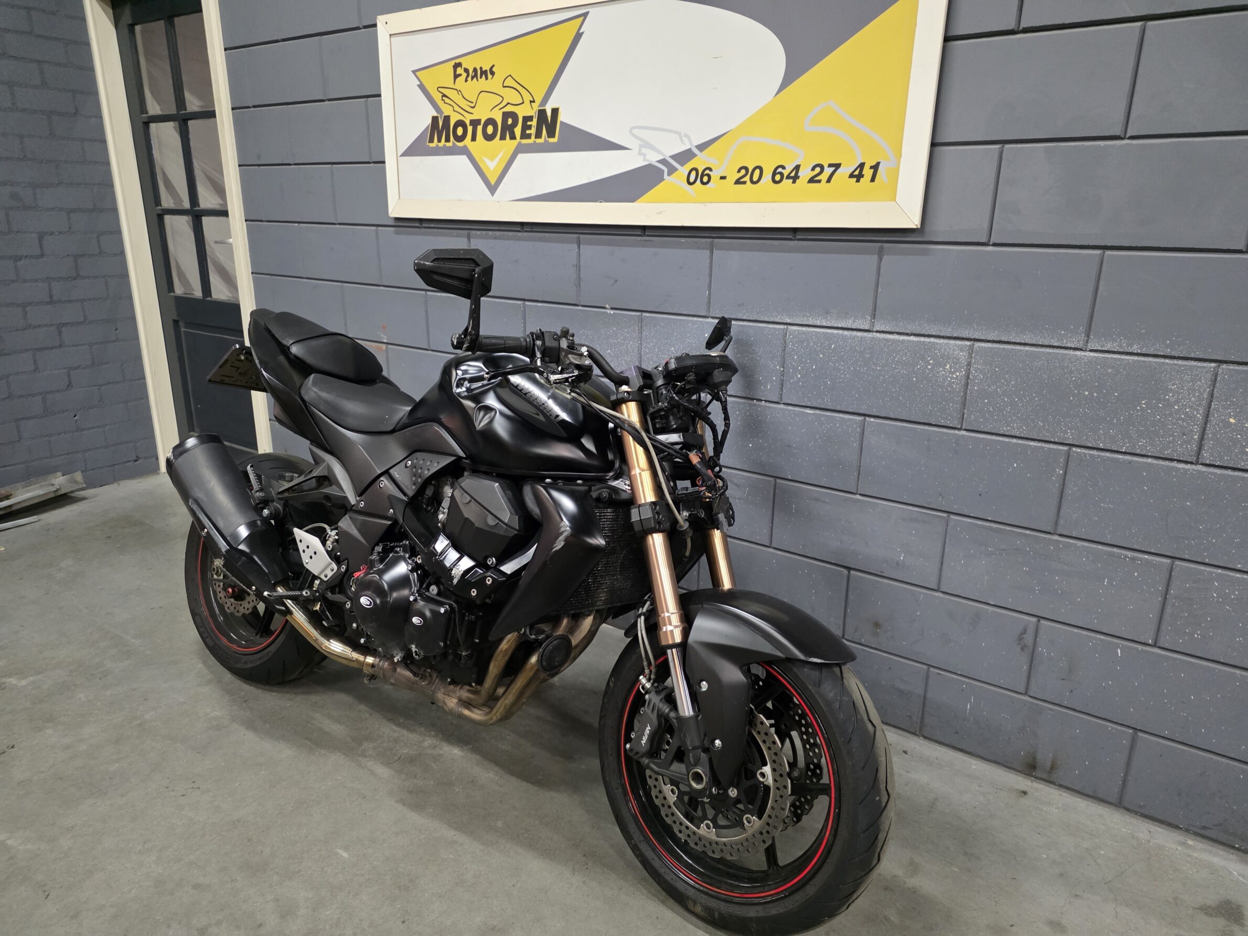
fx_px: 829
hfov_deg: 73.9
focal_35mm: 23
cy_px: 468
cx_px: 624
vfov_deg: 58.9
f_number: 1.7
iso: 1600
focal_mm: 6.25
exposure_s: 1/100
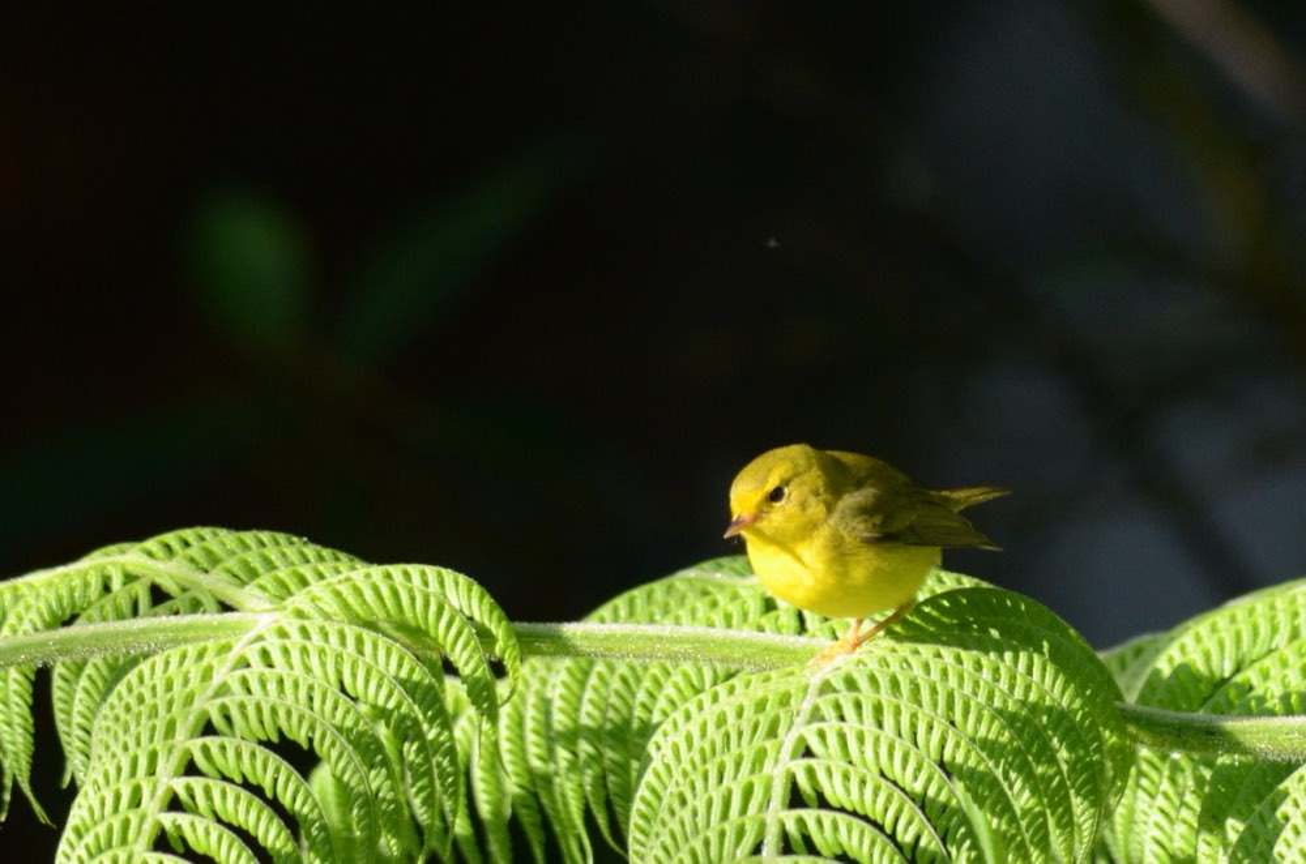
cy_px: 432
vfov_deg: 2.2
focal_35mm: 630
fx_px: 22804
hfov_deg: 3.3
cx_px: 653
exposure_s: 1/640
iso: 800
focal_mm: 420
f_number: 7.1
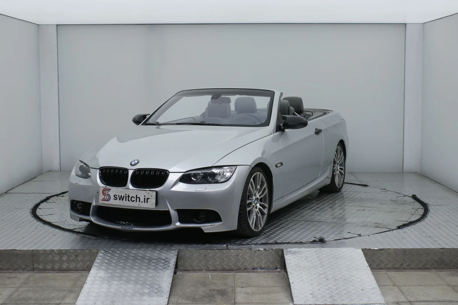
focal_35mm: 50
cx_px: 229
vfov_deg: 27.3
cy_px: 152
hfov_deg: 40.0
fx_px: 630
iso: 1600
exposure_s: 1/50
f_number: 4.5
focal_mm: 33
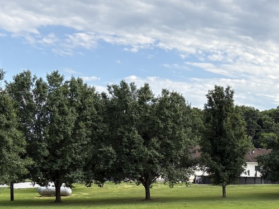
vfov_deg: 18.8
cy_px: 235
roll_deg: -0.3
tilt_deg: -5.7
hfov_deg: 23.1
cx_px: 361
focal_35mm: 75
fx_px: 604
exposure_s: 1/1587
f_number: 1.6
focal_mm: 5.96
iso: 50
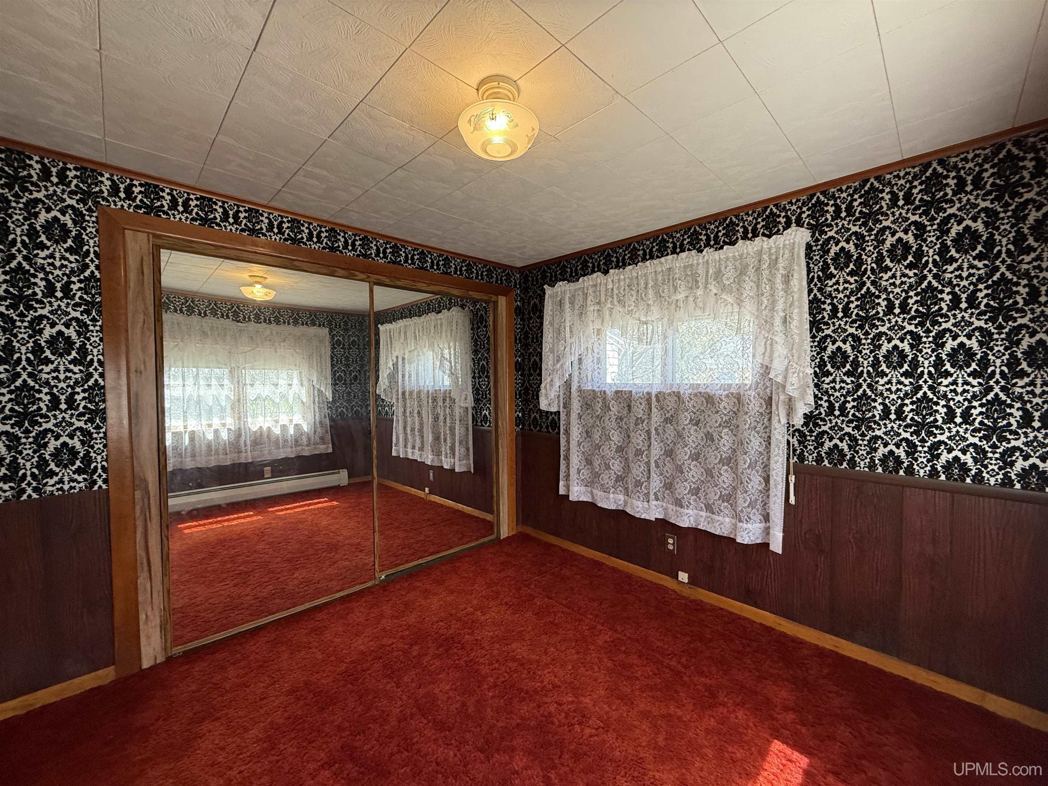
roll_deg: +0.0
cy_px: 393
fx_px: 424
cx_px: 524
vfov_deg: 85.7
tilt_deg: -1.4
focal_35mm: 14
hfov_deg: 102.1
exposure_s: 1/120
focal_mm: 2.22
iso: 250
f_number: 2.2
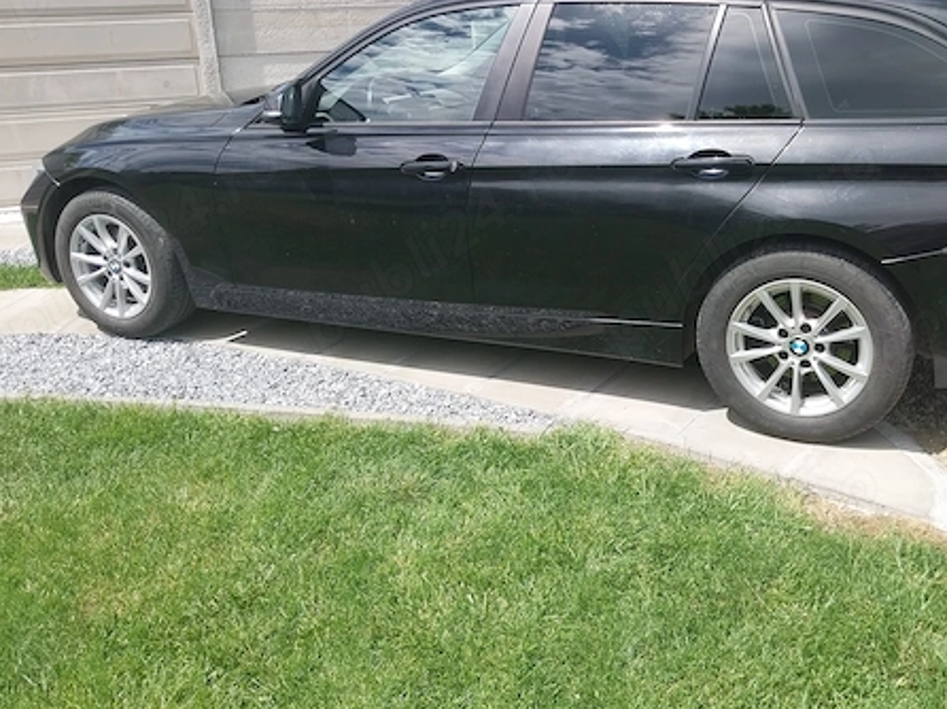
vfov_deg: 40.4
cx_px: 590
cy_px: 270
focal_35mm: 35
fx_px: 957
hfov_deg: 52.1
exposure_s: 1/745
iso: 25
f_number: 1.8
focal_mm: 4
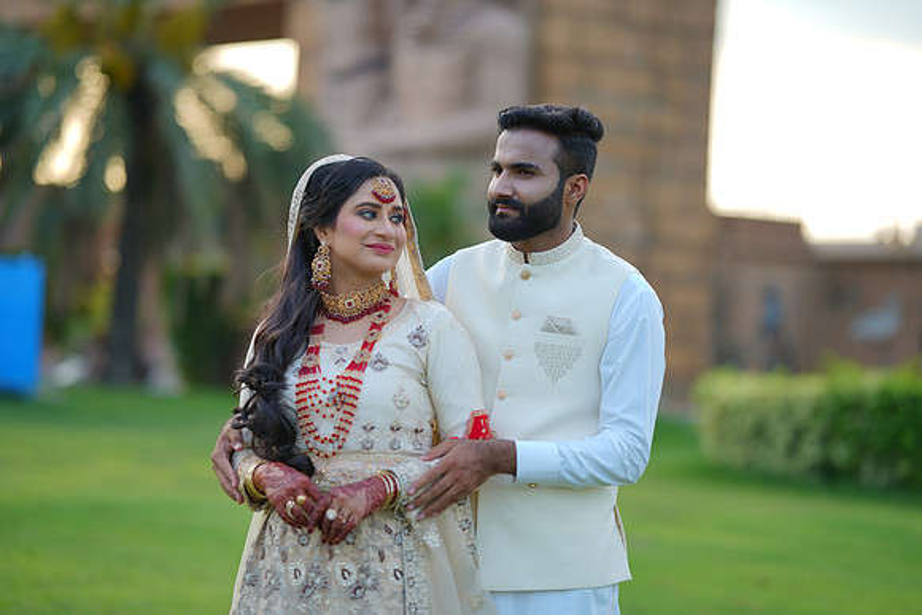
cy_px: 308
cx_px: 461
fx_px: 2177
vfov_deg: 16.1
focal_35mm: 85
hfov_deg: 23.9
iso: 50
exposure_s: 1/500
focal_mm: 85
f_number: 1.4
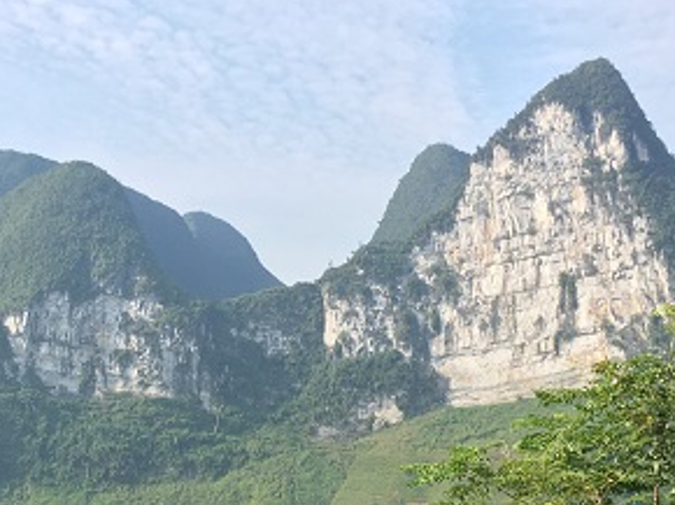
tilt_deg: +11.4
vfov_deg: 19.6
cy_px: 307
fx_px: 1461
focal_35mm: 75
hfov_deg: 25.6
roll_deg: -2.7
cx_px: 154
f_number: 2.2
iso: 25
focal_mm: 4.15
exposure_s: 1/523
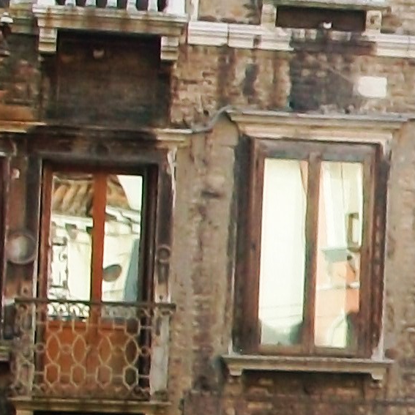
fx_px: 2496
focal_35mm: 184
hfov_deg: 8.8
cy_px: 227
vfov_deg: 9.5
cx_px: 912
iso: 80
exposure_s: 1/200
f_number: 2.8
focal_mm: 5.7
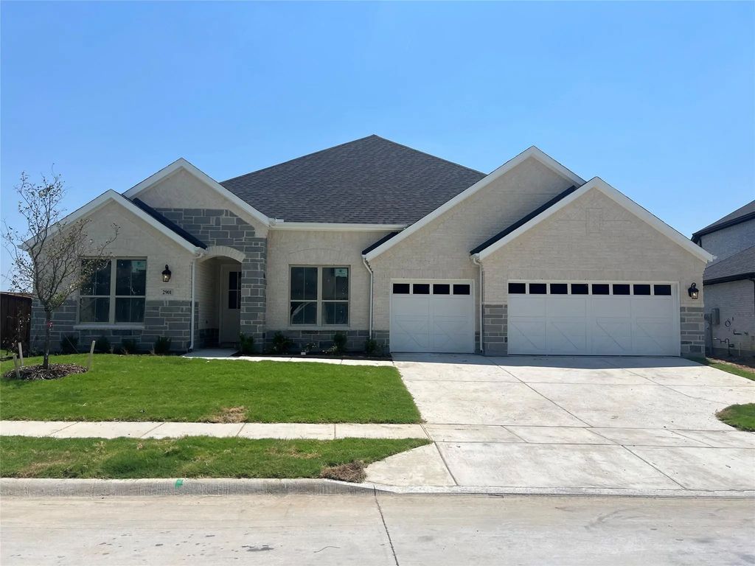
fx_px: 567
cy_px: 283
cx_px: 378
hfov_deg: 67.3
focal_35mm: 26
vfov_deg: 53.1
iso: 50
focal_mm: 5.7
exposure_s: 1/7463
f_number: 1.5
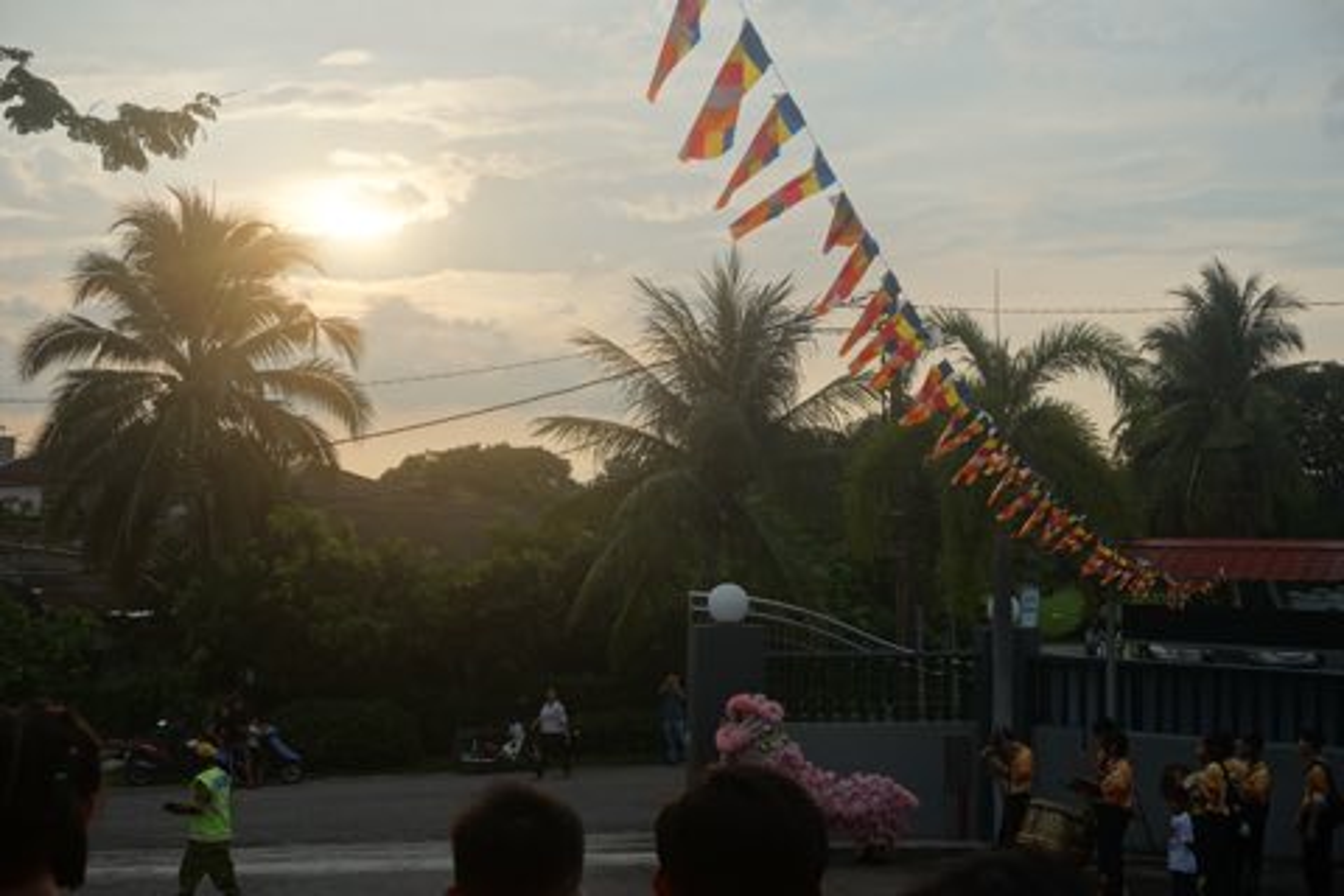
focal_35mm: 44
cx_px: 672
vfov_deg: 30.8
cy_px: 448
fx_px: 1624
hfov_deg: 45.0
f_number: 8
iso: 100
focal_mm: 29
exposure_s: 1/125
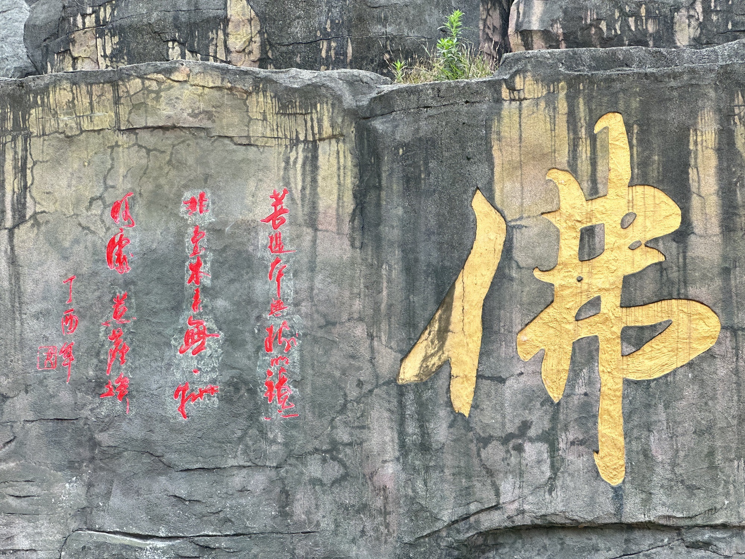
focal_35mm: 77
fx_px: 1657
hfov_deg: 25.3
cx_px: 372
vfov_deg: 19.1
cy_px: 280
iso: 64
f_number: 2.8
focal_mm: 9
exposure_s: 1/121
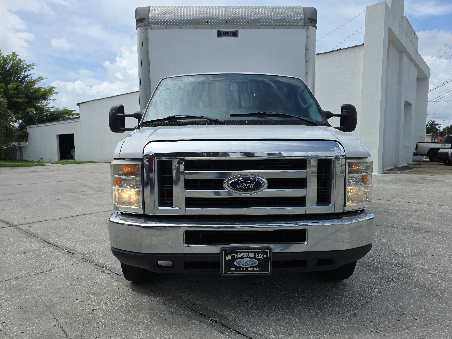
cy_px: 170
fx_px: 300
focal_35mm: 23
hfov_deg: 73.9
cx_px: 226
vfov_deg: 58.9
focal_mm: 6.3
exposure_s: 1/5958
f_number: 1.7
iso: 80
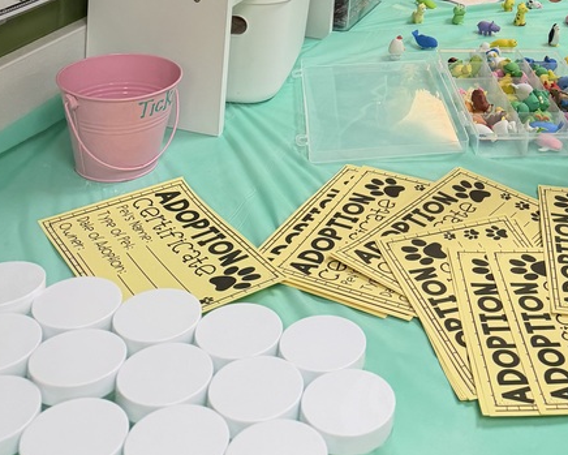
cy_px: -151
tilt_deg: -7.9
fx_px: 925
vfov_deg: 23.9
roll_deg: -6.7
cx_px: 483
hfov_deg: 32.8
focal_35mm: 55
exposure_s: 1/120
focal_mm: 6.76
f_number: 1.78
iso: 200
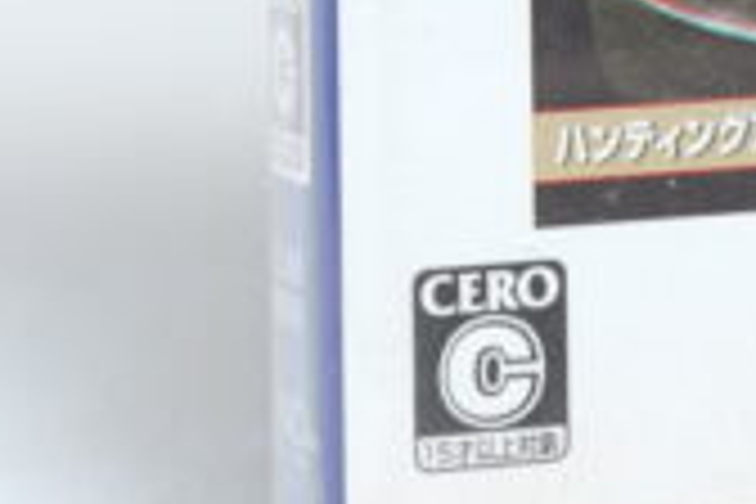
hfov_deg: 7.4
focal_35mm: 272
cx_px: 1179
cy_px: -994
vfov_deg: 4.8
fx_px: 5712
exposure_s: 1/3
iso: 64
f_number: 5
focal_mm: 38
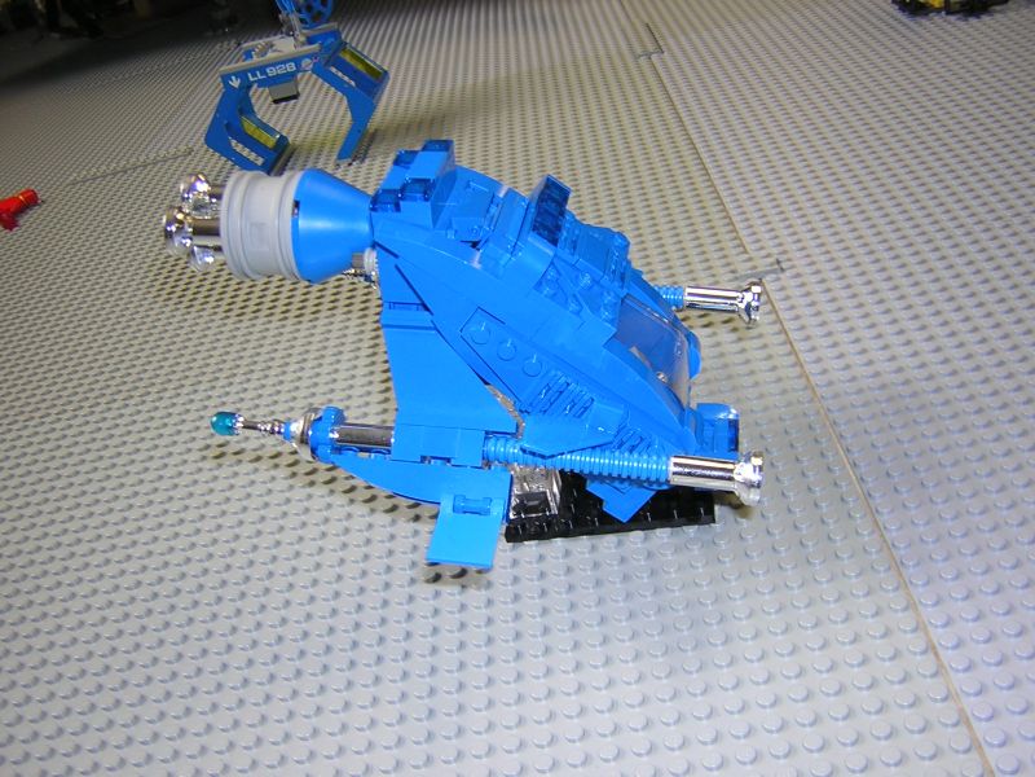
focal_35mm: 36
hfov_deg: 51.4
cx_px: 518
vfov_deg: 39.7
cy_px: 388
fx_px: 1076
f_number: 2.6
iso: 100
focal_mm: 4.7
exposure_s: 1/30
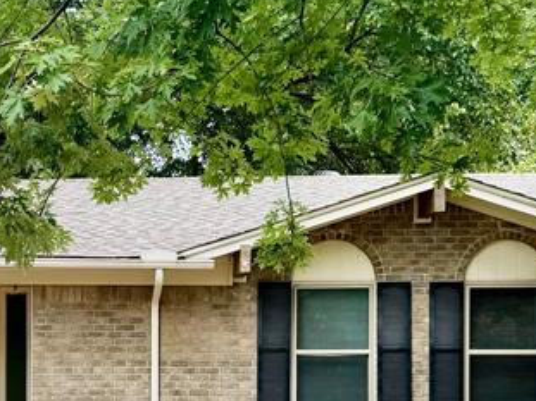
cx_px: -17
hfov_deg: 23.5
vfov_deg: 18.3
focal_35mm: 79
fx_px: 1223
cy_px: 377
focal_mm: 6.76
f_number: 1.78
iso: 64
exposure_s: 1/226
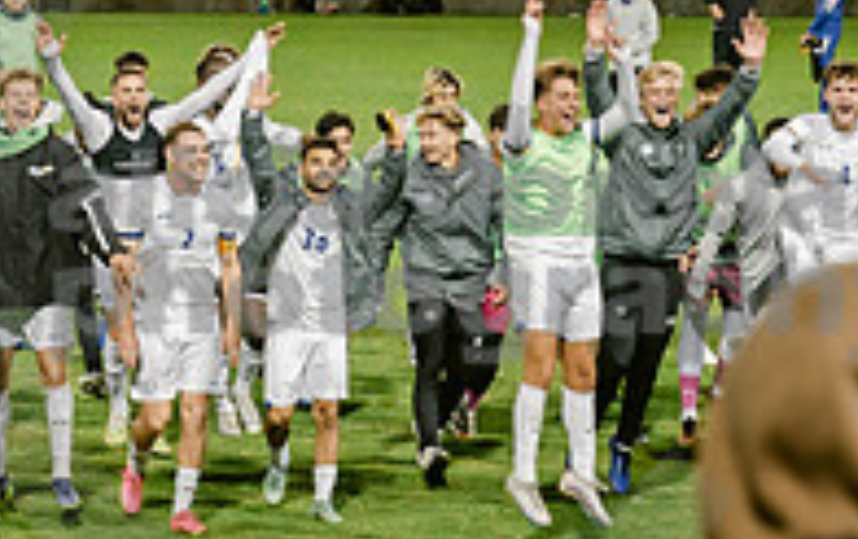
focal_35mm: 211
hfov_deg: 9.9
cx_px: 355
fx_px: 4940
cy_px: 239
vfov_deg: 6.2
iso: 2000
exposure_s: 1/160
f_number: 5
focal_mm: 70
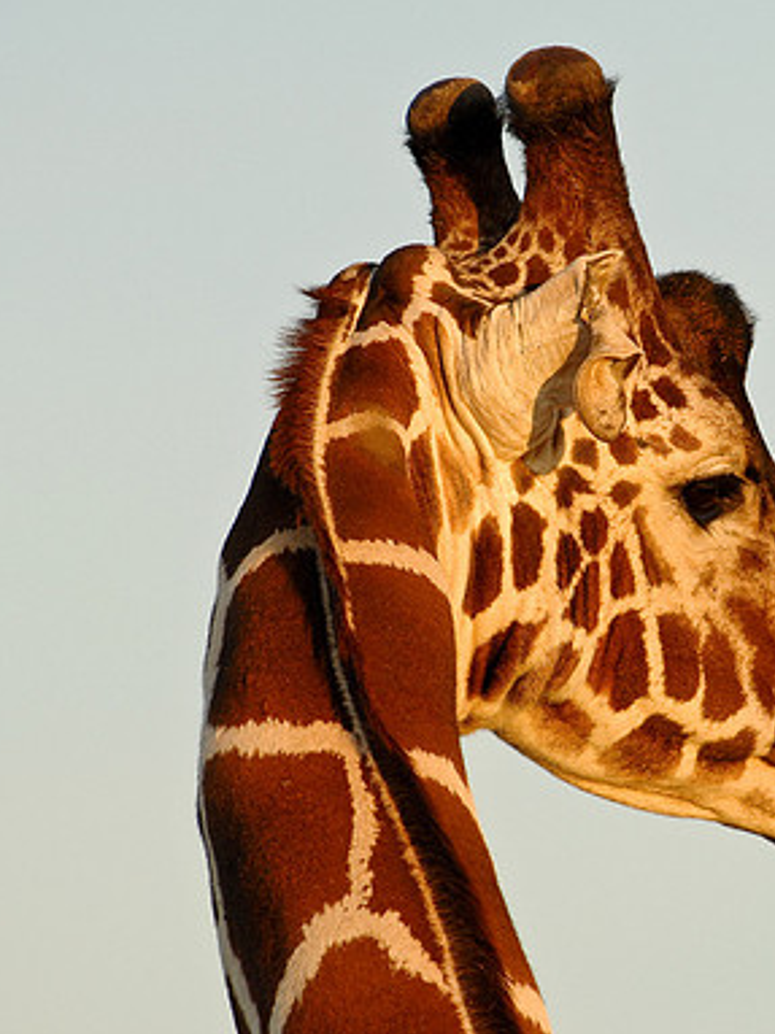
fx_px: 17592
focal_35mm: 589
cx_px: 697
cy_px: 517
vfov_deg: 3.4
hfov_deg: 2.5
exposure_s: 1/750
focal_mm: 270
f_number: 4.8
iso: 400
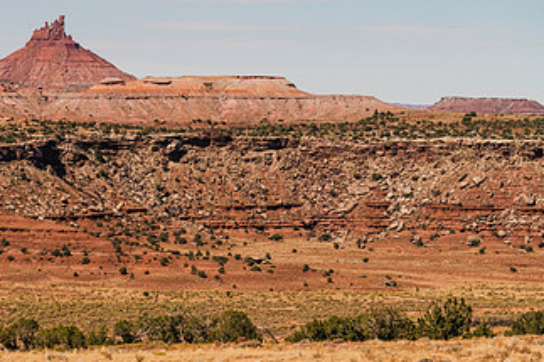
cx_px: 93
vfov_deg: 7.8
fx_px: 2658
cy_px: 319
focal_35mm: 176
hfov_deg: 11.6
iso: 160
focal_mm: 98
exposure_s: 1/2000
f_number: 5.6
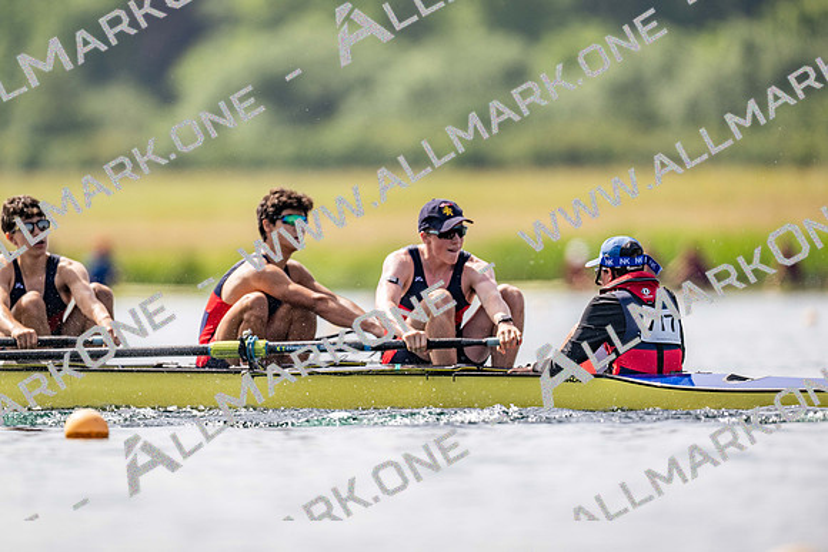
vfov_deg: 2.3
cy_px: 276
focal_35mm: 600
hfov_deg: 3.4
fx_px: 13803
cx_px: 414
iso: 200
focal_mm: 600
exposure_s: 1/2500
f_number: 4
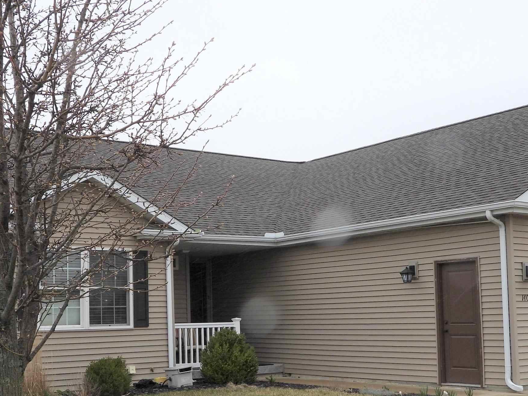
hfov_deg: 36.1
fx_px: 808
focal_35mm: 53
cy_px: 256
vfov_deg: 27.4
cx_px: 237
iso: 100
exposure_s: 1/200
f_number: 3.2
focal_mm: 5.4
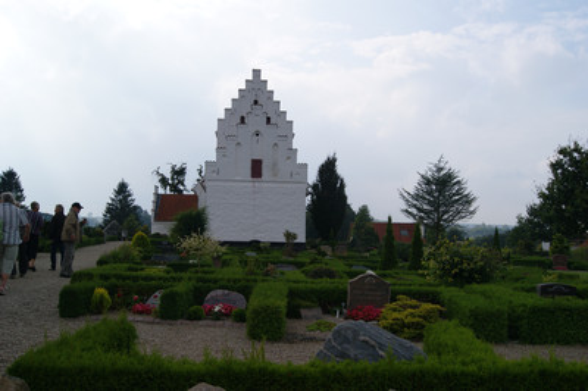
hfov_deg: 57.3
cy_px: 196
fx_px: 539
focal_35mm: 33
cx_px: 294
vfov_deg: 39.9
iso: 100
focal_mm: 22
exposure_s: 1/160
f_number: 10
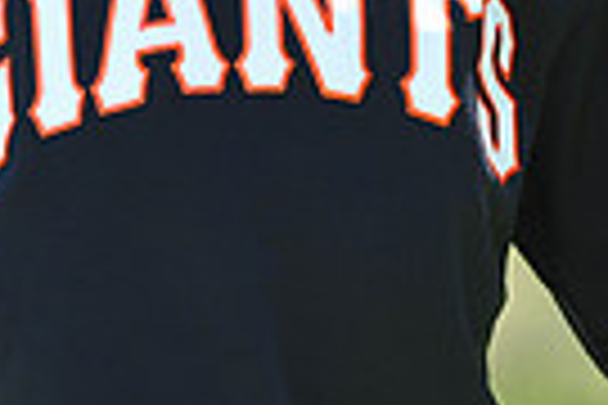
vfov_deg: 1.9
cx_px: 122
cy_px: -288
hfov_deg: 2.9
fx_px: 11956
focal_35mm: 708
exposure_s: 1/400
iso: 200
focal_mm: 165
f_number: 4.5
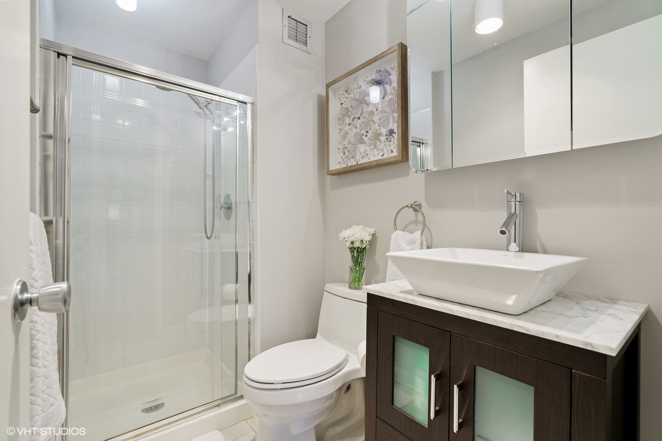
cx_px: 331
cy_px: 220
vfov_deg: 73.8
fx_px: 294
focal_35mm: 16
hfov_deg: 96.7
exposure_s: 1/2.5
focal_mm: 16
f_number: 8
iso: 320
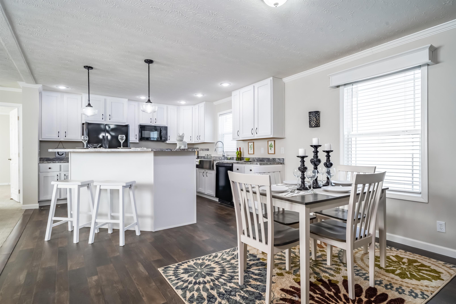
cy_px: 152
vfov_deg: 67.4
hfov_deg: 90.0
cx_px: 228
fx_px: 228
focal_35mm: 18
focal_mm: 18
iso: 1000
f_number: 9
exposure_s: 1/320
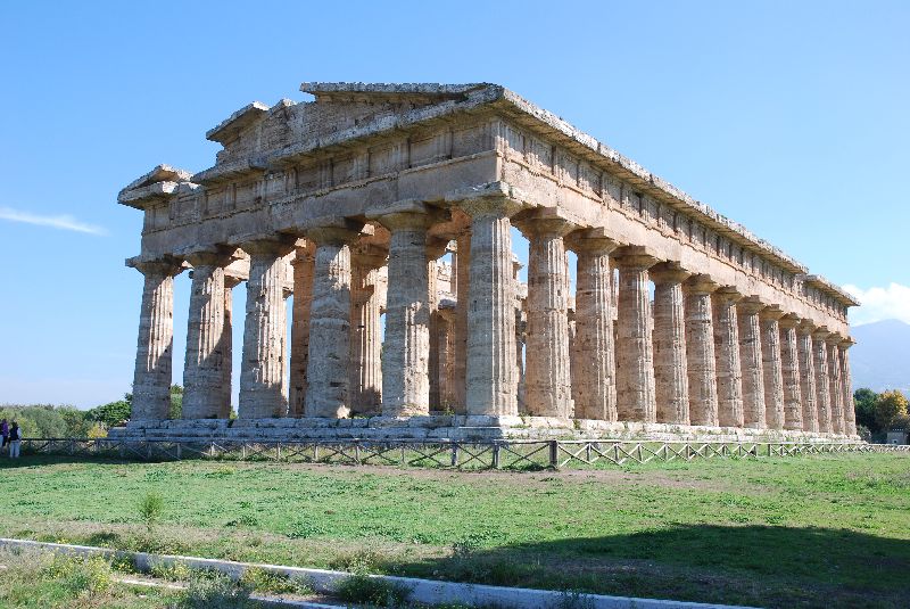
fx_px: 911
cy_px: 304
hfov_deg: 53.1
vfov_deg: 36.9
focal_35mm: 36
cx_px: 455
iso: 200
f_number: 10
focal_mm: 24
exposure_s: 1/160
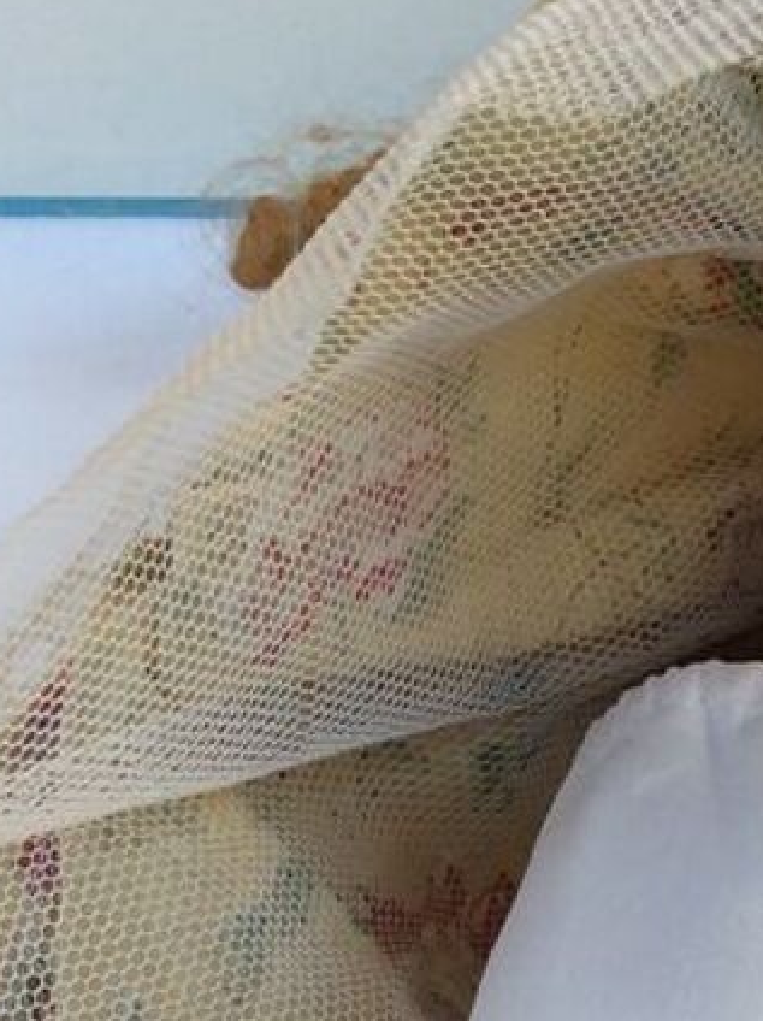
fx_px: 2974
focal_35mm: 101
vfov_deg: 18.7
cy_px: 1138
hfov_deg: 14.0
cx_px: 1018
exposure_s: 1/138
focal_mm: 3.3
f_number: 2.4
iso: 32
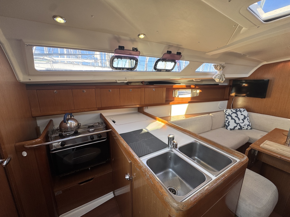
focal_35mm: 14
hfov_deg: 102.1
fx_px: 117
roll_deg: +0.6
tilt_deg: -10.6
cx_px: 145
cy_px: 108
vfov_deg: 85.7
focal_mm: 2.22
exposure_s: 1/99
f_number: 2.2
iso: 50
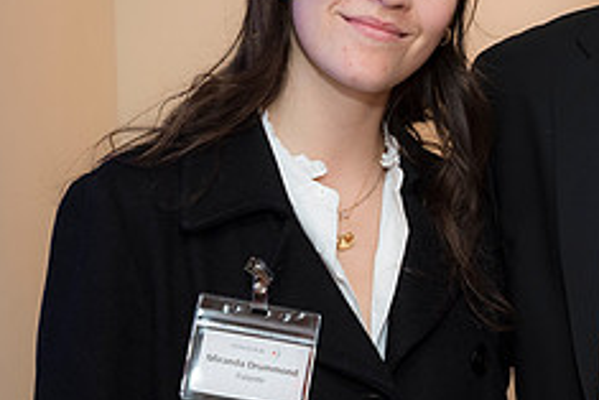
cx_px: 591
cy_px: 131
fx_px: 1848
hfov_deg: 18.0
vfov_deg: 12.3
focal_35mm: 111
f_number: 5.6
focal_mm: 45
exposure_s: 1/125
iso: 800
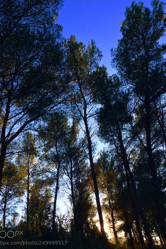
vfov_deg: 60.3
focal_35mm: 31
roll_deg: +19.7
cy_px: 127
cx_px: 79
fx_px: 214
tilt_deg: +33.4
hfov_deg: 42.3
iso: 32
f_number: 2.2
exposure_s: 1/477
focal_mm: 4.15
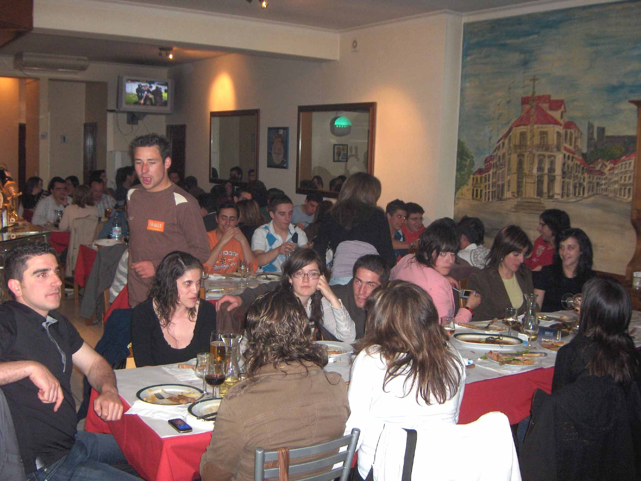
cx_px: 320
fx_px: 722
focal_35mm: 39
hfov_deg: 47.9
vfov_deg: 36.8
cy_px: 240
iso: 100
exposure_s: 1/60
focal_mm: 8
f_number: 2.8
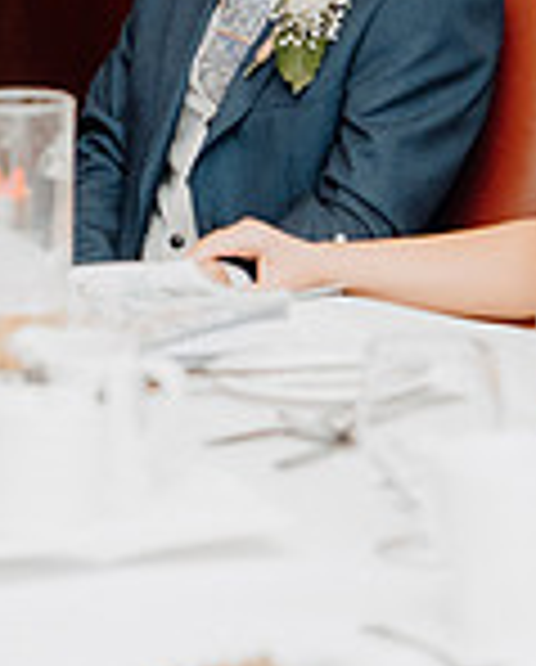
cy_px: -20
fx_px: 4132
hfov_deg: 7.4
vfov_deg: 9.2
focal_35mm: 209
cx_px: 5
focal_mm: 57
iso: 1250
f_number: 2.8
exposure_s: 1/200
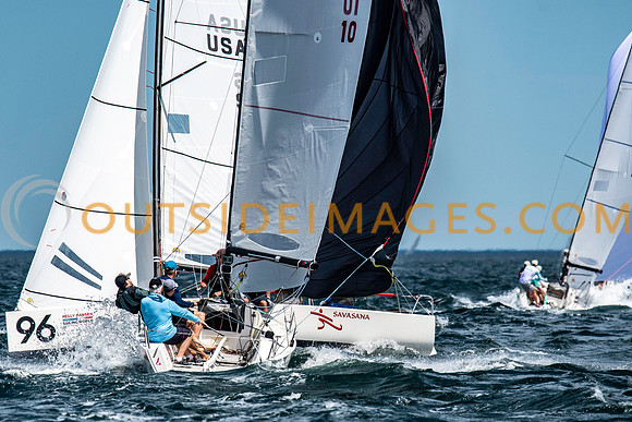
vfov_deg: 2.7
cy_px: 238
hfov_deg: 4.1
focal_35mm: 508
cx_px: 275
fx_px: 8928
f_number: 5.6
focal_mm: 300
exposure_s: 1/6400
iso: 500
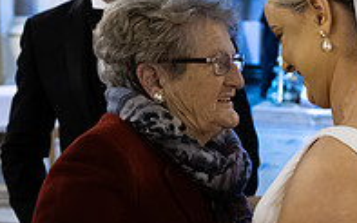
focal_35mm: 96
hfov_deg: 21.0
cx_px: 348
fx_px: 934
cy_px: 180
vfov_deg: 13.5
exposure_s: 1/160
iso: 1250
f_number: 3.5
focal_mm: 32
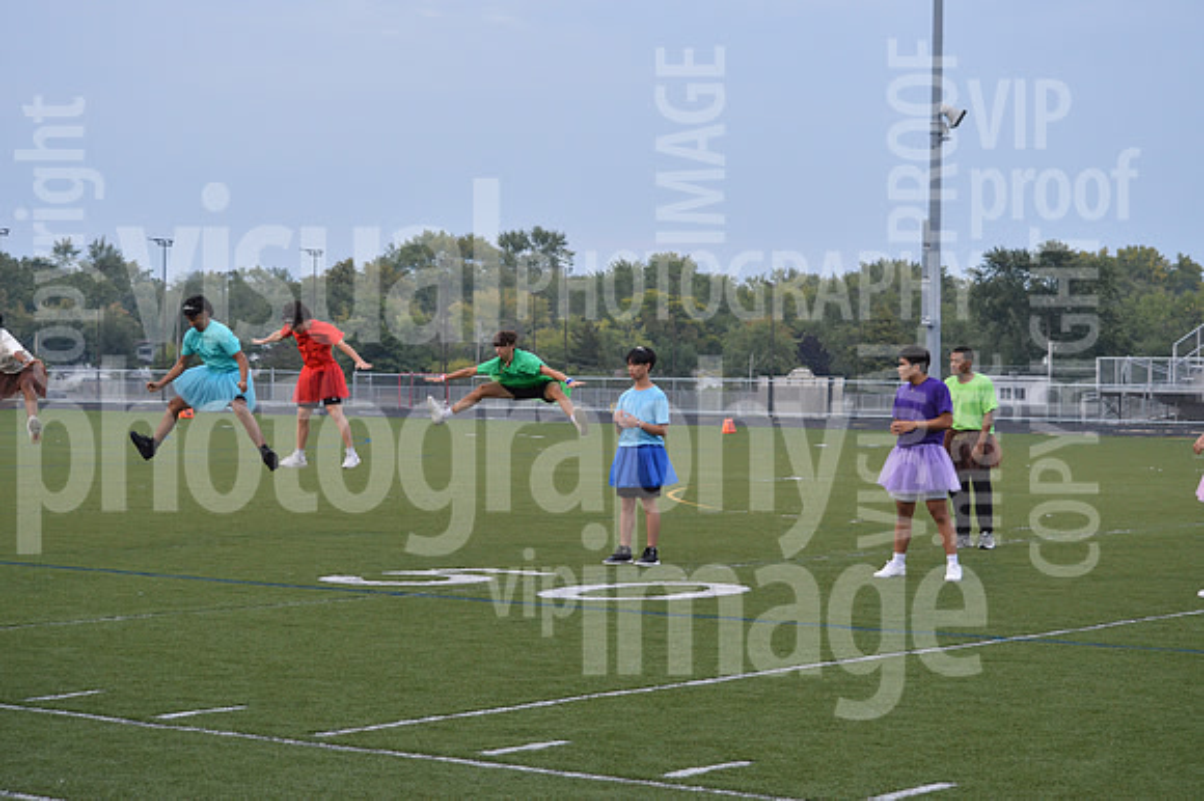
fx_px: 2757
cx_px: 602
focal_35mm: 82
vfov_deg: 16.5
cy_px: 400
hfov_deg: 24.6
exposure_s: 1/250
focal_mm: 55
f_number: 5.6
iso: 800
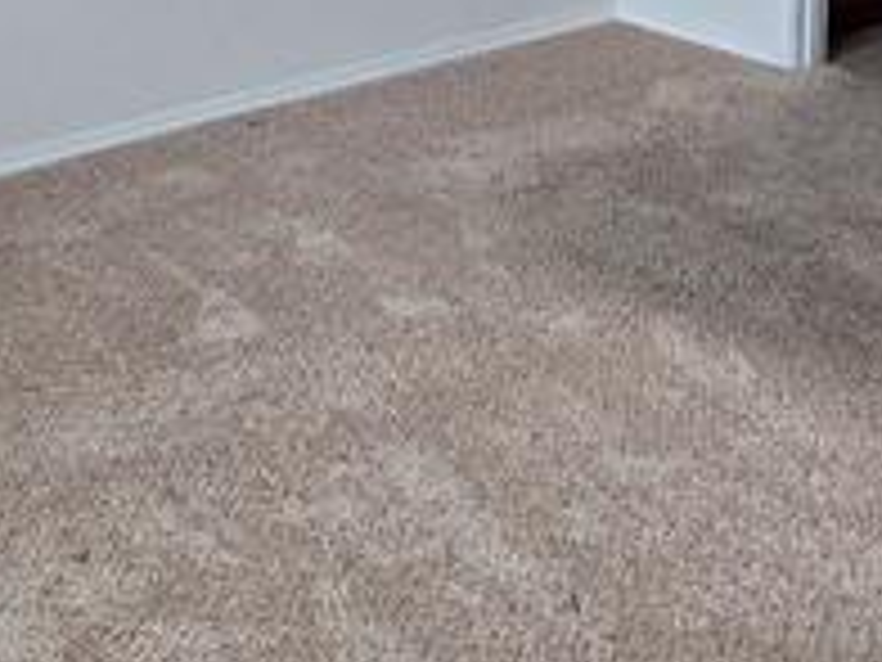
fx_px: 1733
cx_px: 454
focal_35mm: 68
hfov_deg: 28.6
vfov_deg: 20.8
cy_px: -23
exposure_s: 1/120
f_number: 2.2
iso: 80
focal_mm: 2.2
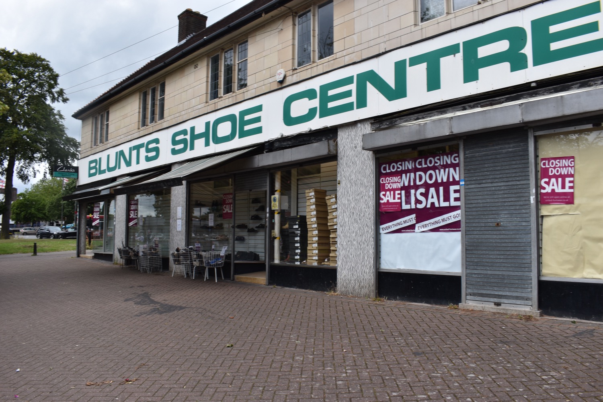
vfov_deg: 47.9
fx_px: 452
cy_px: 201
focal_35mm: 27
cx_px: 302
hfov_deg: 67.4
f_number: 8
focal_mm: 18
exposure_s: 1/250
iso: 100
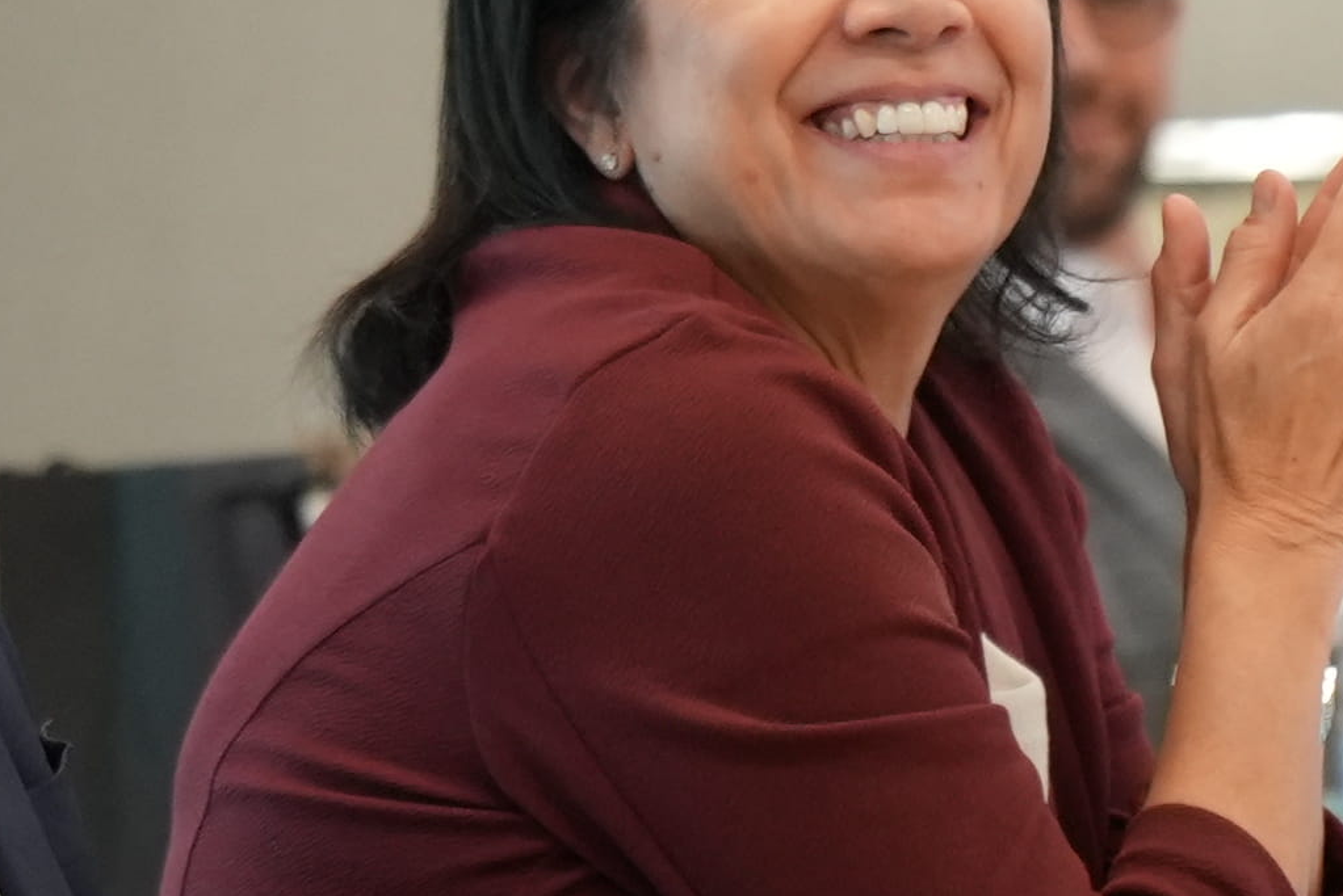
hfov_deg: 3.6
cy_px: 264
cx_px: 417
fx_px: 21309
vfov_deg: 2.4
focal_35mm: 571
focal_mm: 141
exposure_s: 1/250
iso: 4000
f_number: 5.6
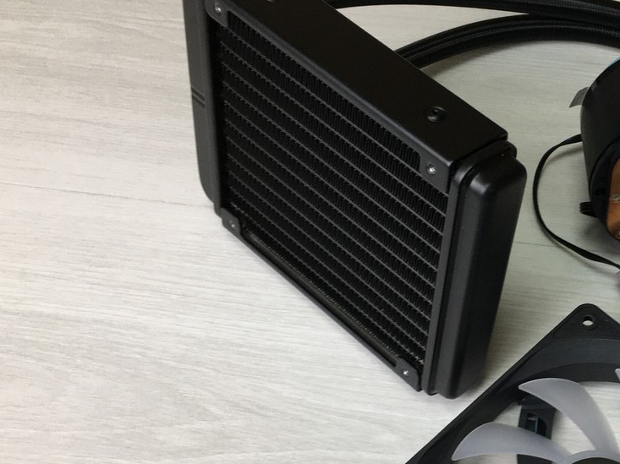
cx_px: 564
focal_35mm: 57
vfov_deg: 25.4
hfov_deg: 32.1
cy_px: 345
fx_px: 1020
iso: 40
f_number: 2.2
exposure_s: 1/100
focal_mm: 4.15
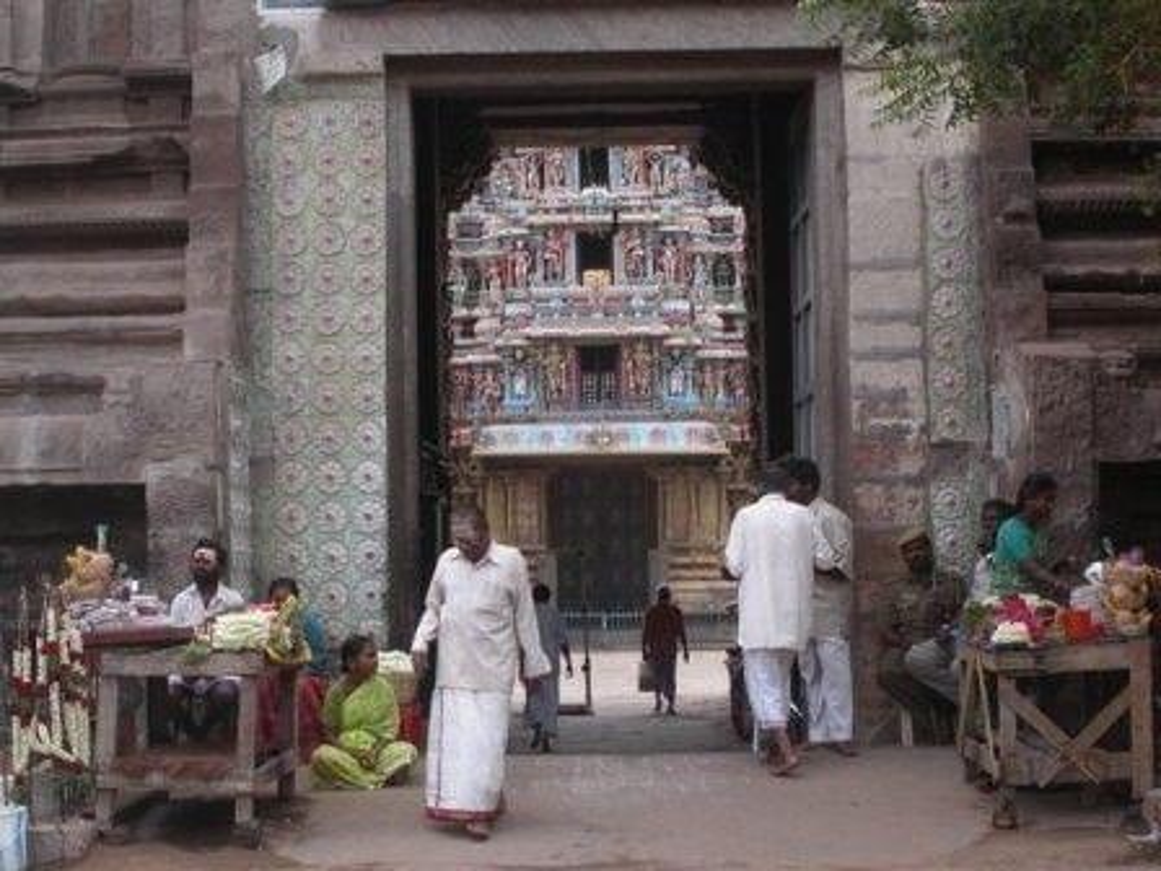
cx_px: 580
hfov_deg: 32.2
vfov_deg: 24.4
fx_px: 2012
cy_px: 436
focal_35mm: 60
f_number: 5.6
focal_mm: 12.5
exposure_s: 1/90
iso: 100
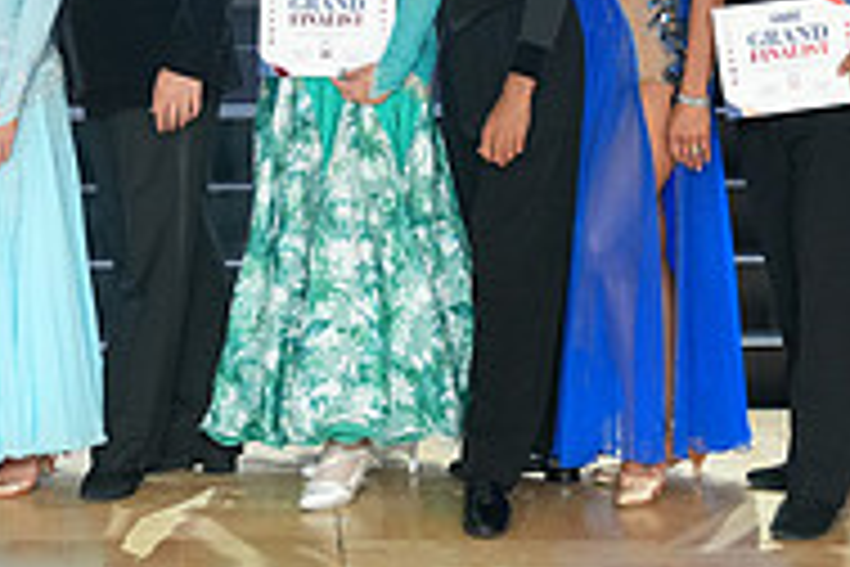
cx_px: 108
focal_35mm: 127
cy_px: -137
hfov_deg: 15.9
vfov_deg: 10.6
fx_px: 3004
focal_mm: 41.4
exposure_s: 1/400
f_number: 4
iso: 2500
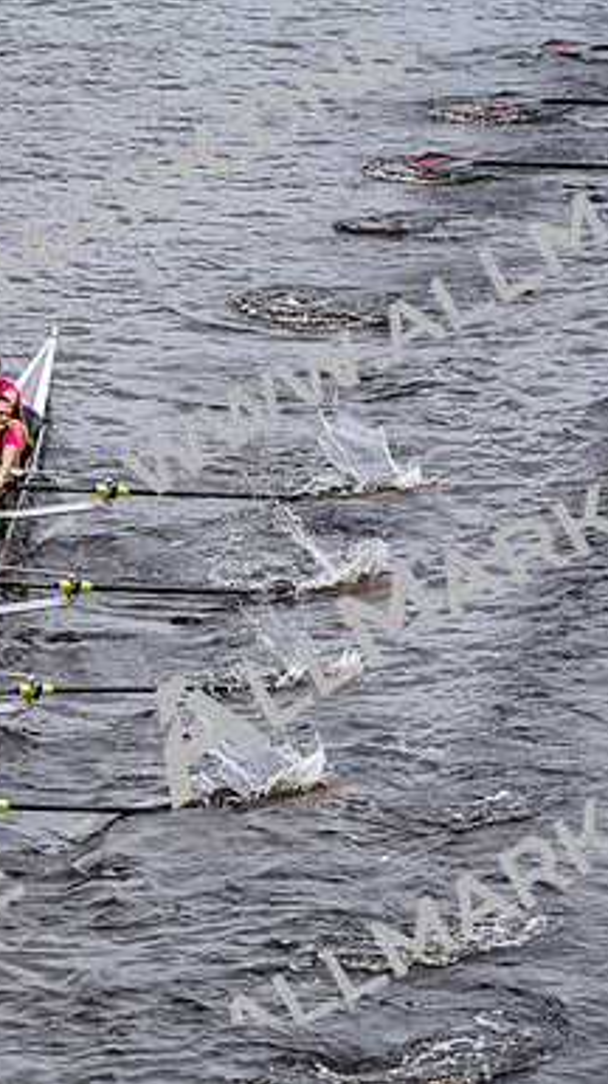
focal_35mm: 316
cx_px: -84
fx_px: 9075
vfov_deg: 6.8
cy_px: 542
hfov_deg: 3.8
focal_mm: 200
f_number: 2.8
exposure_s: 1/2000
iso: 250
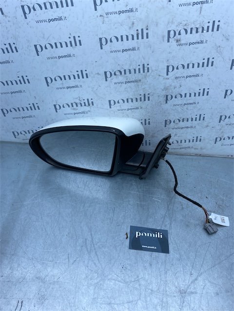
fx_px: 234
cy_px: 156
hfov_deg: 53.1
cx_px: 117
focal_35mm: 26
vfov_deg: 67.3
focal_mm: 4.25
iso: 32
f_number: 1.8
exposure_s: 1/1147
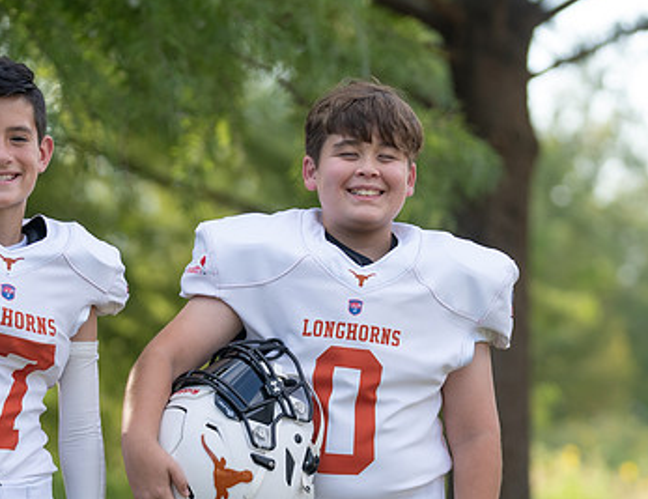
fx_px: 4403
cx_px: 259
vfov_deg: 6.5
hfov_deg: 8.4
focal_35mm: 233
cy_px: 357
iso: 100
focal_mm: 104
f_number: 2.8
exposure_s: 1/400
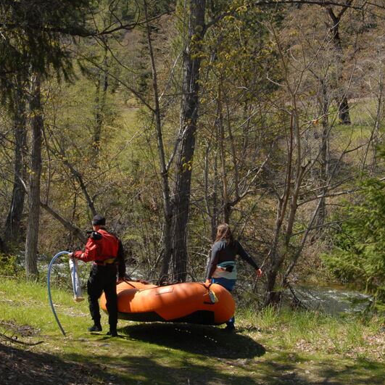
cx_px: 168
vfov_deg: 28.8
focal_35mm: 60
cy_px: 192
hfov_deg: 28.7
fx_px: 750
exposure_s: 1/320
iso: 200
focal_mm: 31
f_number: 7.1
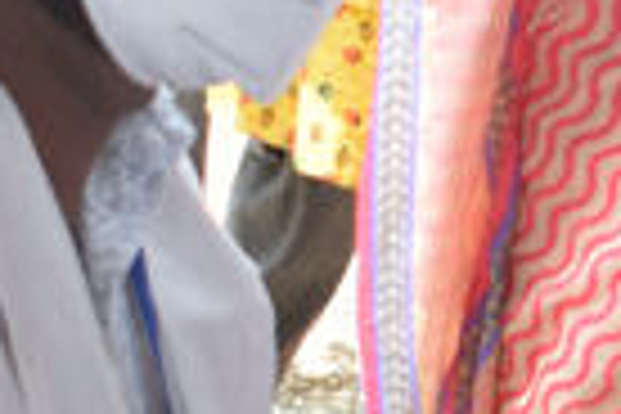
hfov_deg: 5.7
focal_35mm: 355
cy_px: 128
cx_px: 1206
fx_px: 6123
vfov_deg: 3.9
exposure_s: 1/160
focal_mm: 32
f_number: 5
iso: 125
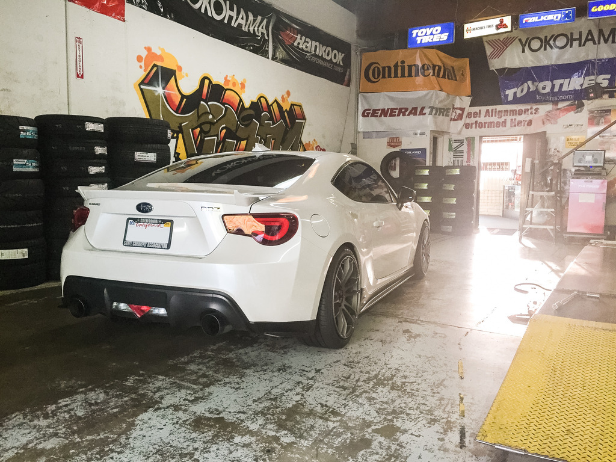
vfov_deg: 48.2
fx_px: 516
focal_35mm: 29
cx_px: 308
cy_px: 231
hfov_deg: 61.7
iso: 50
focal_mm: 4.15
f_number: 2.2
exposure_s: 1/30
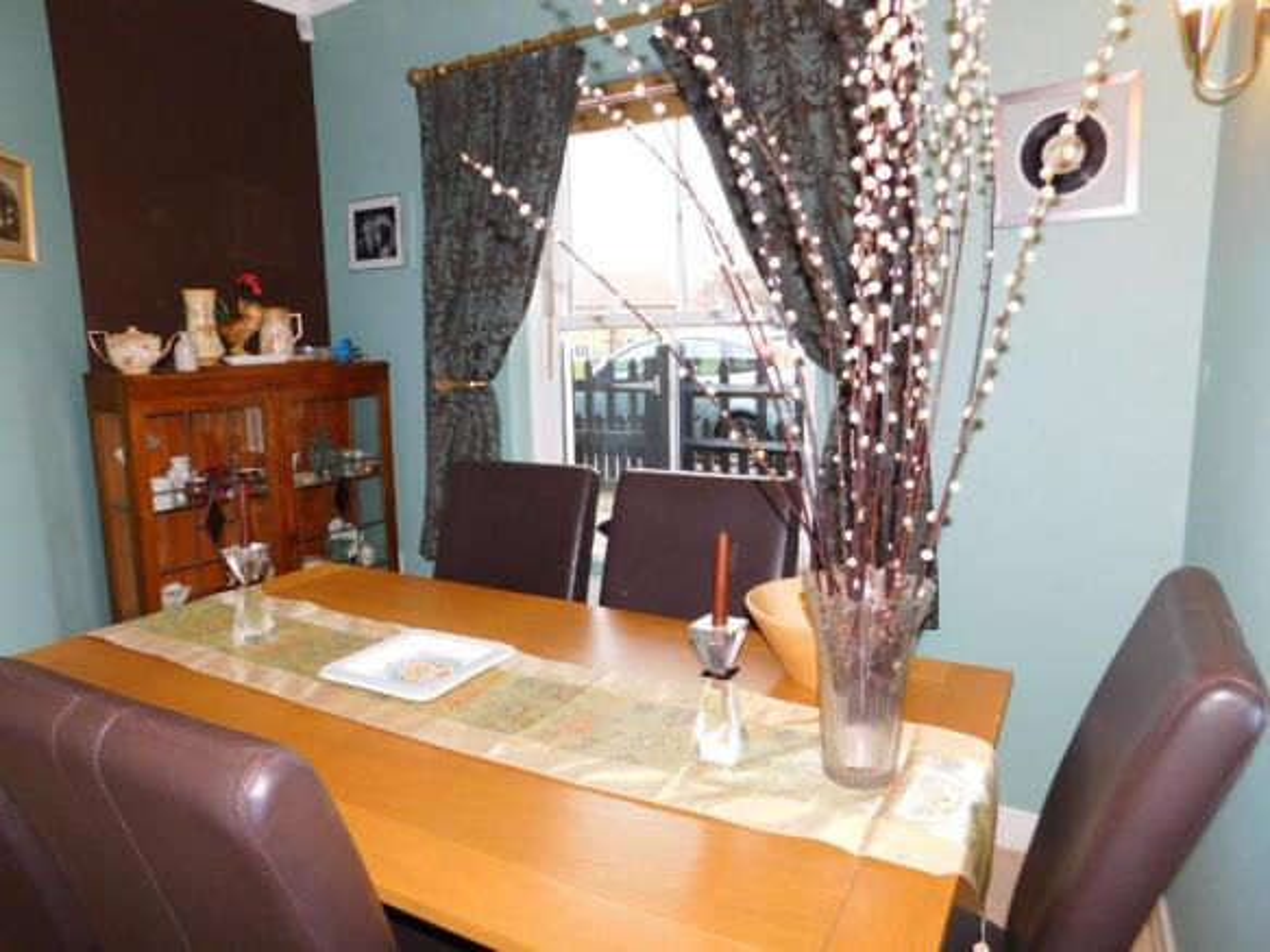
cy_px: 476
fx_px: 844
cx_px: 635
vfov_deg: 58.9
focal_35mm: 23
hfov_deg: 73.9
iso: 200
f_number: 3
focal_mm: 4
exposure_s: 1/30
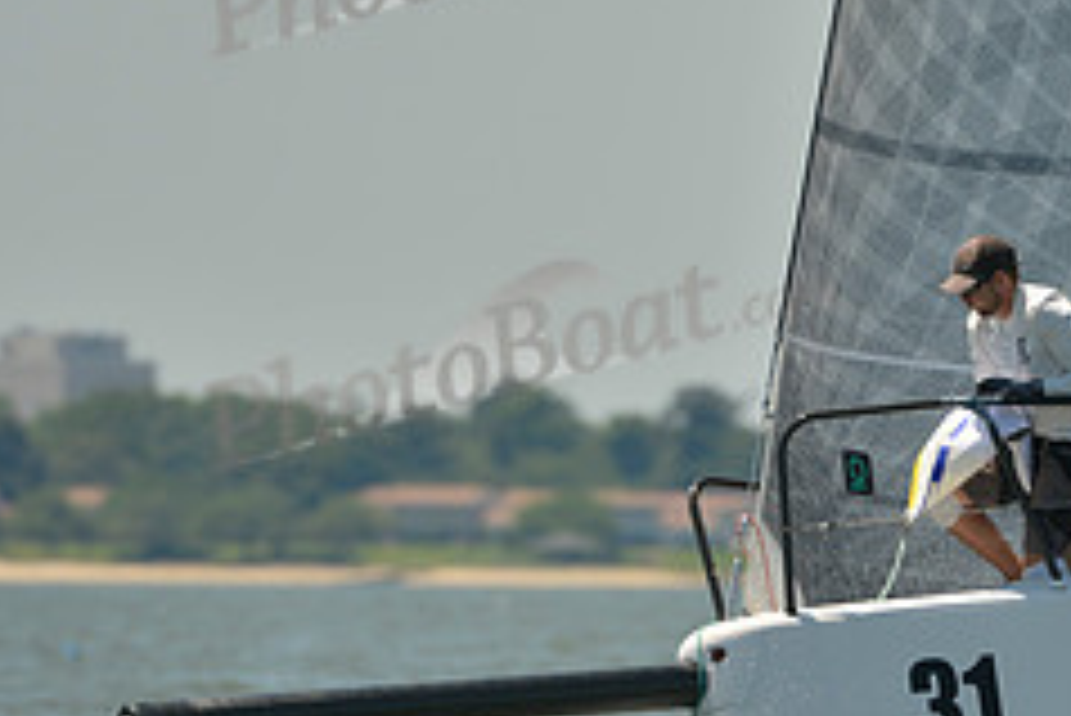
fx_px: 28993
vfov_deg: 1.4
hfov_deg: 2.1
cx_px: 1076
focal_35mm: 974
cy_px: 525
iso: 200
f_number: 5.6
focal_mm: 400
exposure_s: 1/1600
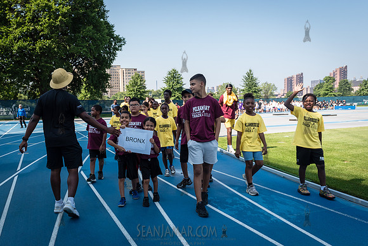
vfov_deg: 43.8
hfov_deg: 61.7
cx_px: 149
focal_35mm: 30
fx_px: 305
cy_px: 130
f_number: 5.6
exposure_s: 1/800
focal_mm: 24
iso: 400
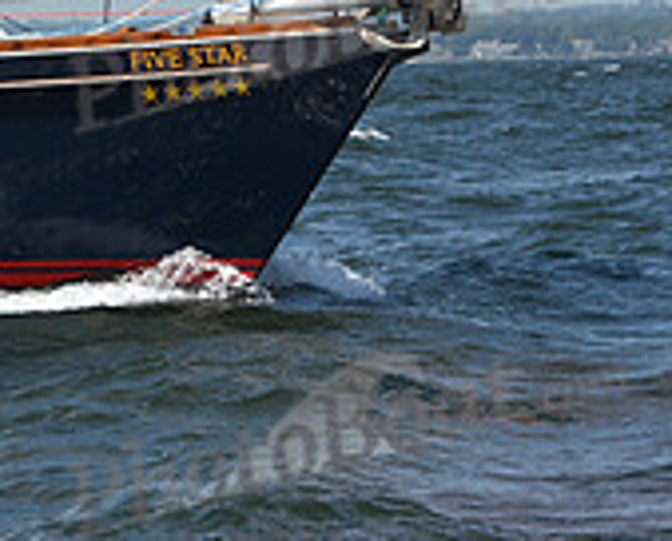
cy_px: -121
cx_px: -135
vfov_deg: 4.3
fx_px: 7176
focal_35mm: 360
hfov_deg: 5.3
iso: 250
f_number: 8
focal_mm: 112
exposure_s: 1/1250
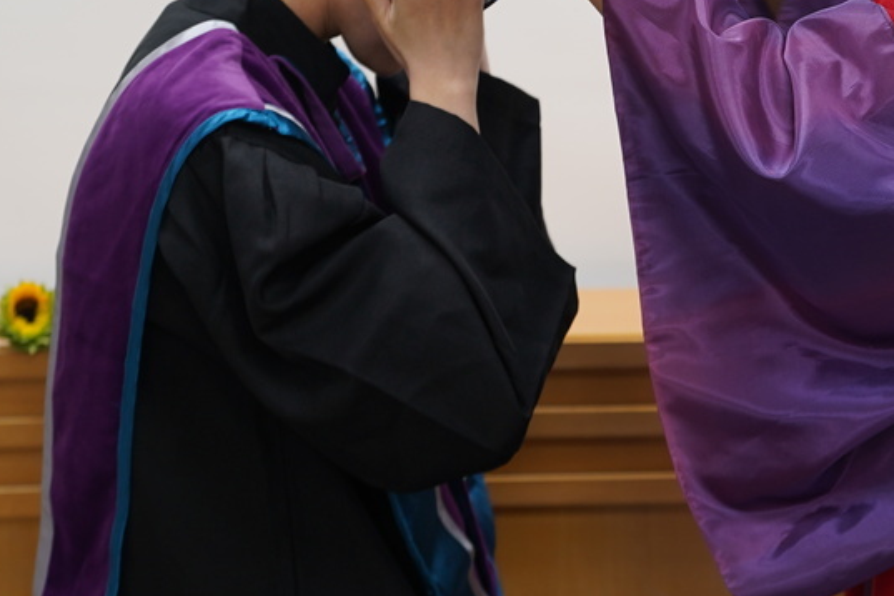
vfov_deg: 8.8
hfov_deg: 13.1
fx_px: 3849
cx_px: 827
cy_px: -96
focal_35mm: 155
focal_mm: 52
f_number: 2.8
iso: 160
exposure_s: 1/60
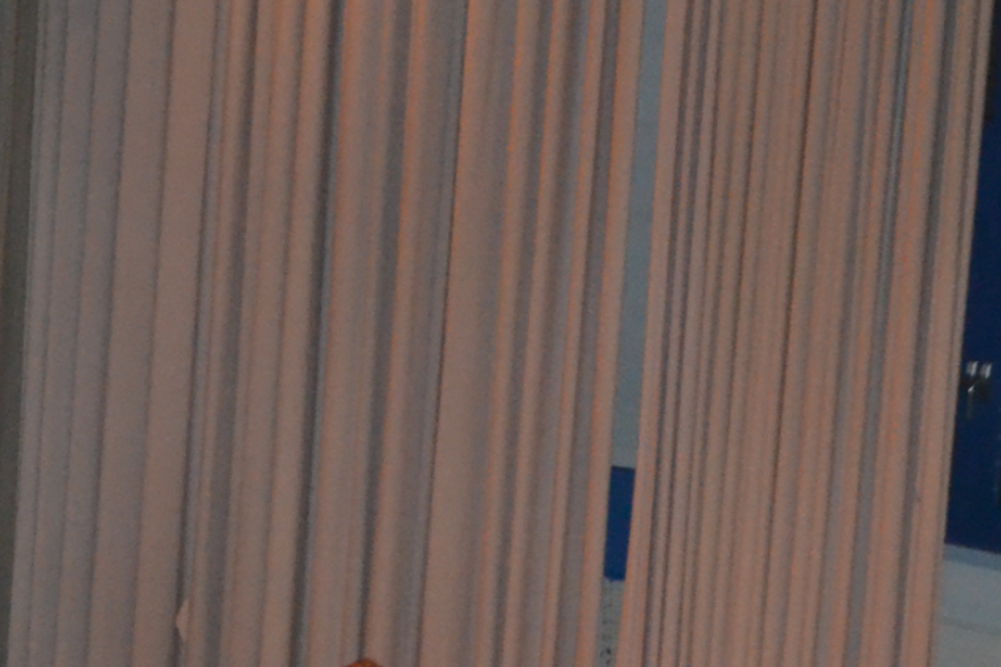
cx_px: -310
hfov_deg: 9.4
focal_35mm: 214
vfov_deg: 6.4
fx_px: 5948
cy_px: 696
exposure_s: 1/60
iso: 3200
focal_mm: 44
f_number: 5.3
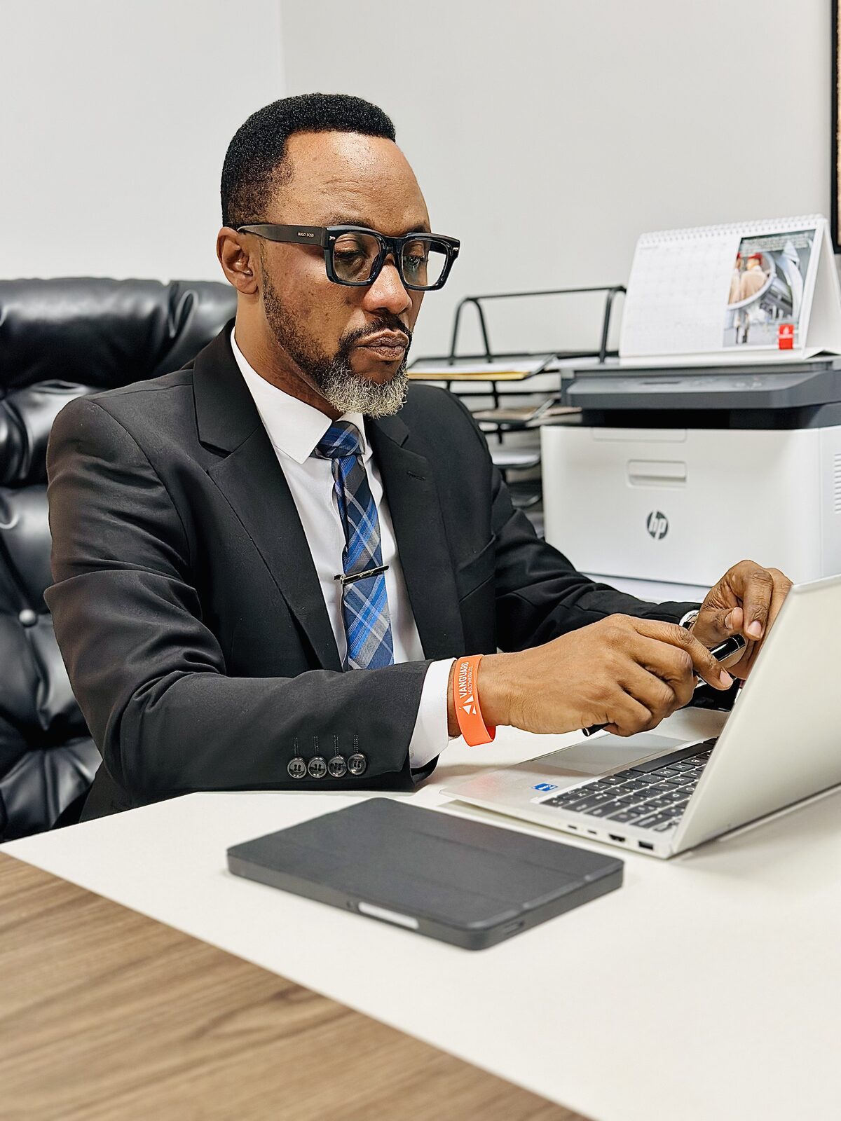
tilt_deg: -8.1
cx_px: 420
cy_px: 560
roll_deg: +1.9
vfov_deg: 39.7
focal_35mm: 48
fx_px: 1555
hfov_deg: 30.3
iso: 250
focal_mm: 6.86
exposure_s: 1/60
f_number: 1.78
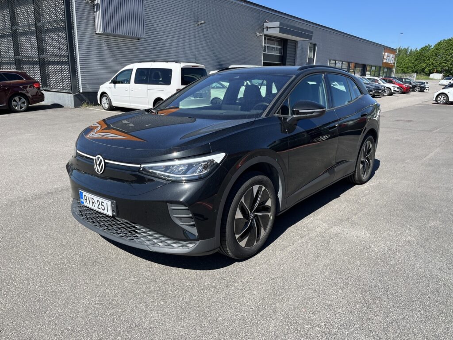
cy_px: 170
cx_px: 226
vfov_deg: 53.1
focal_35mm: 26
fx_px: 340
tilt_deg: -15.1
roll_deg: -1.7
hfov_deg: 67.3
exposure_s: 1/2222
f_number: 1.6
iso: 50
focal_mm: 5.1
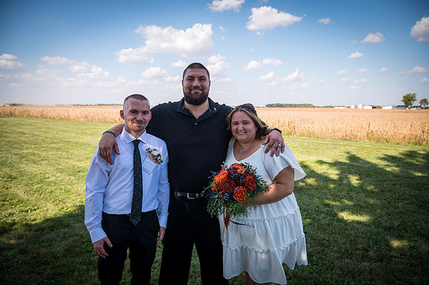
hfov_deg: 73.8
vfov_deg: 53.1
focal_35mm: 24
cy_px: 142
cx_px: 214
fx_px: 286
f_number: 5
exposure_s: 1/400
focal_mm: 24
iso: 100
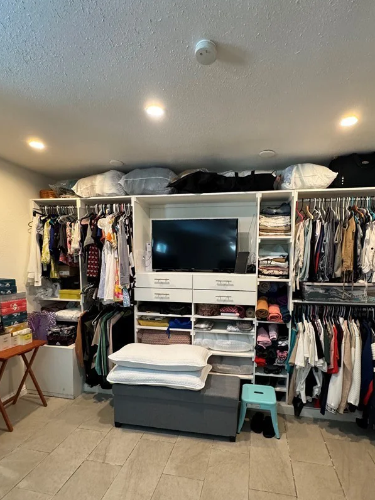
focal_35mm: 18
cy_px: 283
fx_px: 260
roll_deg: -1.2
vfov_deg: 87.3
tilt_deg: -5.7
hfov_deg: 71.4
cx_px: 209
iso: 320
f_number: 2.2
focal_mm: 2.22
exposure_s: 1/60
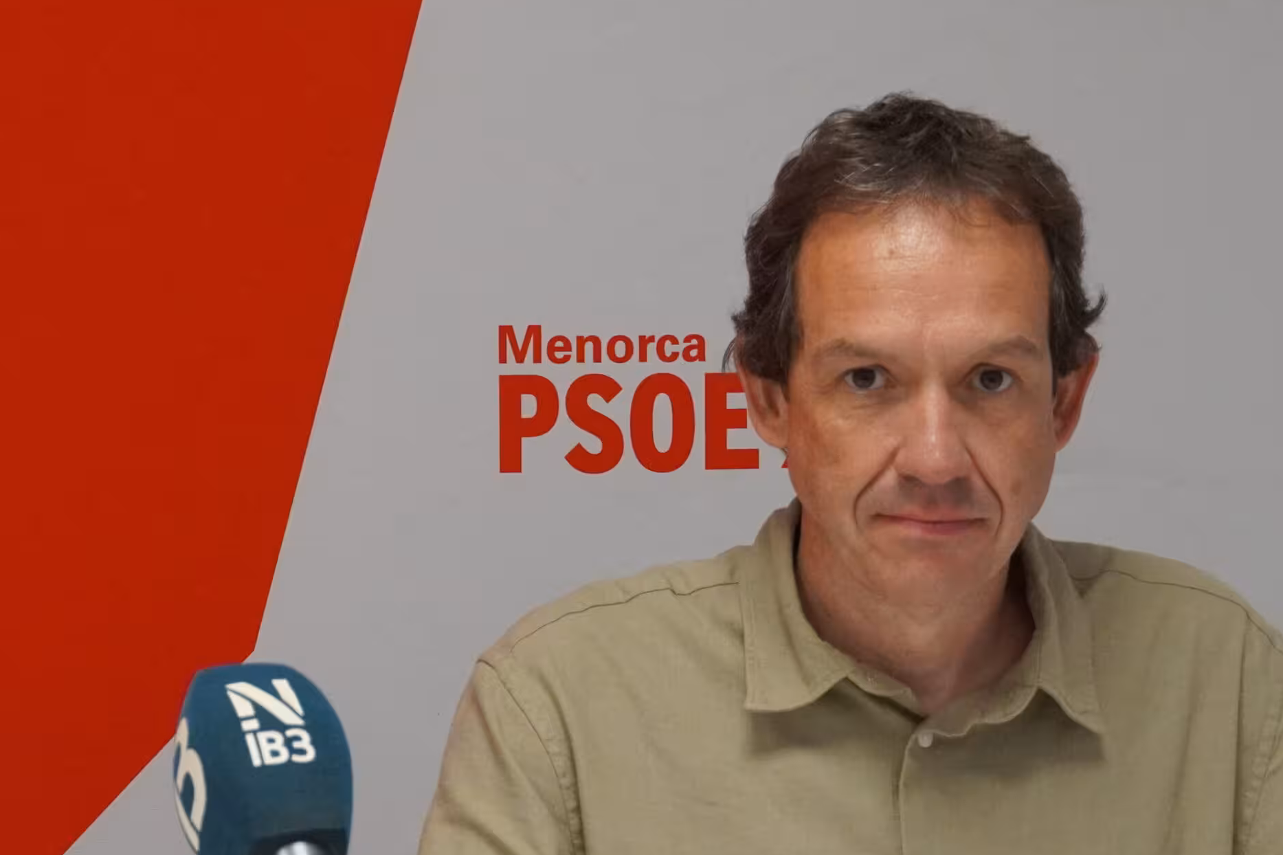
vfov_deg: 14.1
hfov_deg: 21.0
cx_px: 834
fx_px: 3445
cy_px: 572
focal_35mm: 97
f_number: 6.3
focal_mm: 47
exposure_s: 1/160
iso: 1600
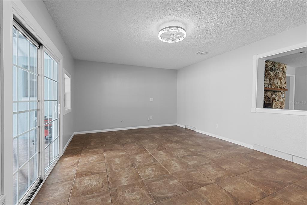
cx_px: 154
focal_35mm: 16
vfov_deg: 73.8
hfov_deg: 96.7
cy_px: 102
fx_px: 136
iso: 1600
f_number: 7.1
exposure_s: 1/10
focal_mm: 16
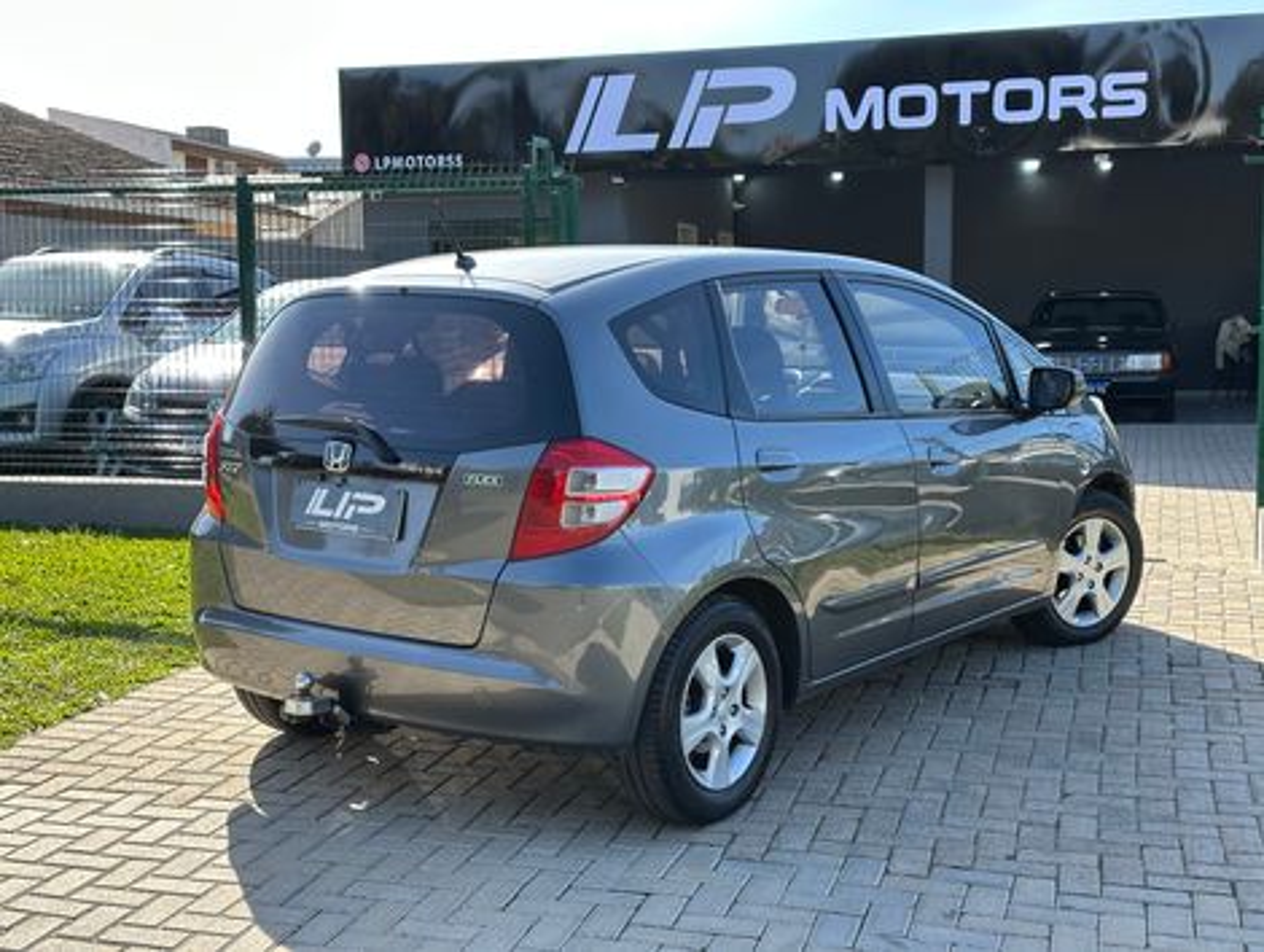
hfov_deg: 39.6
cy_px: 476
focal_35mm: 48
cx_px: 632
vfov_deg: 30.3
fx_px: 1755
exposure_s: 1/740
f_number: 1.78
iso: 64
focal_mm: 6.86
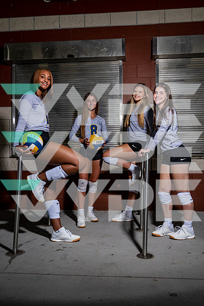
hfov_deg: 37.9
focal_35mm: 35
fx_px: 297
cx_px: 102
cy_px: 153
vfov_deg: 54.4
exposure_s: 1/125
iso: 100
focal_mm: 35
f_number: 8
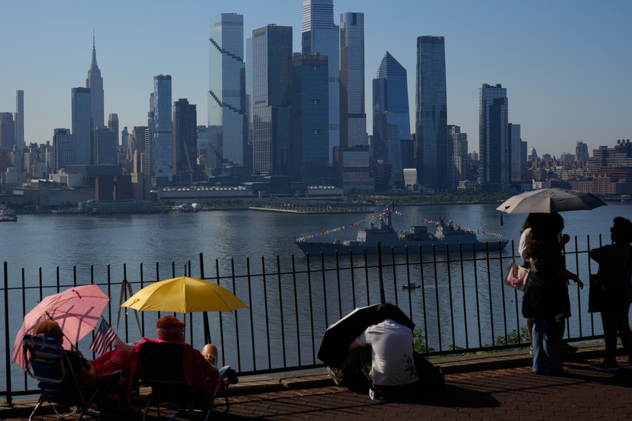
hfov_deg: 29.2
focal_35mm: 69
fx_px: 1211
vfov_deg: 19.7
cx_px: 298
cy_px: 195
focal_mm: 64
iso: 200
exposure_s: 1/3200
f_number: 5.6
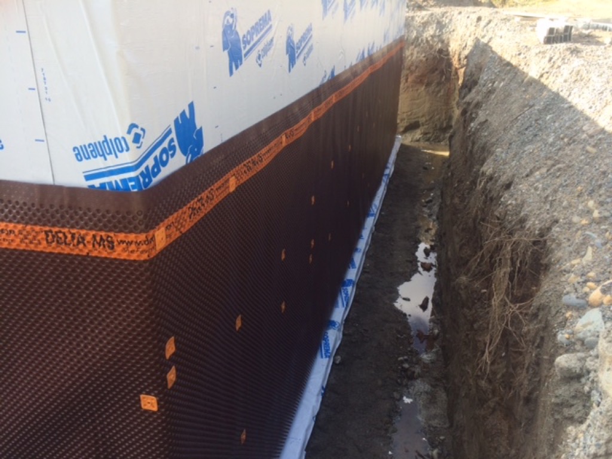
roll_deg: -1.1
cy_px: 230
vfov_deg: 48.2
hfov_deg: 61.7
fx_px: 513
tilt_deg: -23.7
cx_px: 306
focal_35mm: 29
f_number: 2.2
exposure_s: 1/345
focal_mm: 4.15
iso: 32
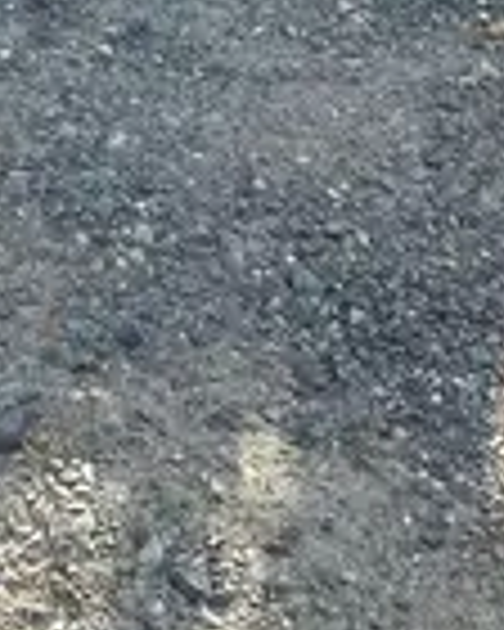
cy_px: -992
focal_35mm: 143
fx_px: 2666
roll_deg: -0.9
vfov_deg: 10.9
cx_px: -302
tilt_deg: -4.8
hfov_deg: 10.4
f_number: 1.8
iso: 32
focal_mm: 3.99
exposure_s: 1/1946
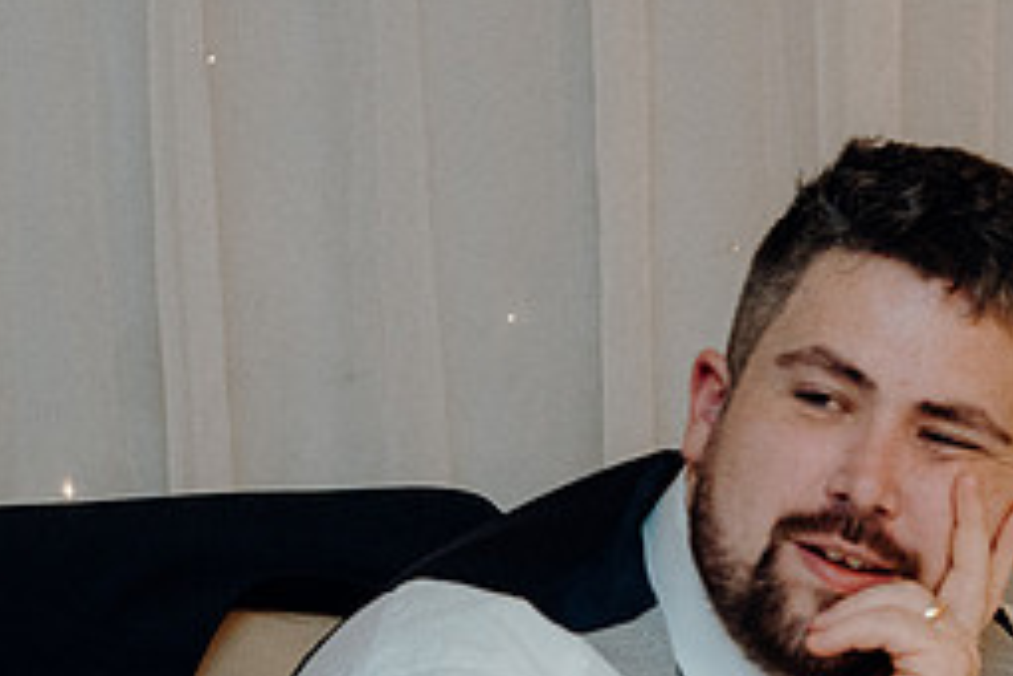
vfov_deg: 6.4
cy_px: 618
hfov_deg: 9.6
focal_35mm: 214
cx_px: 993
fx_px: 6021
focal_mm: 63
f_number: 3.5
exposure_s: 1/160
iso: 2500
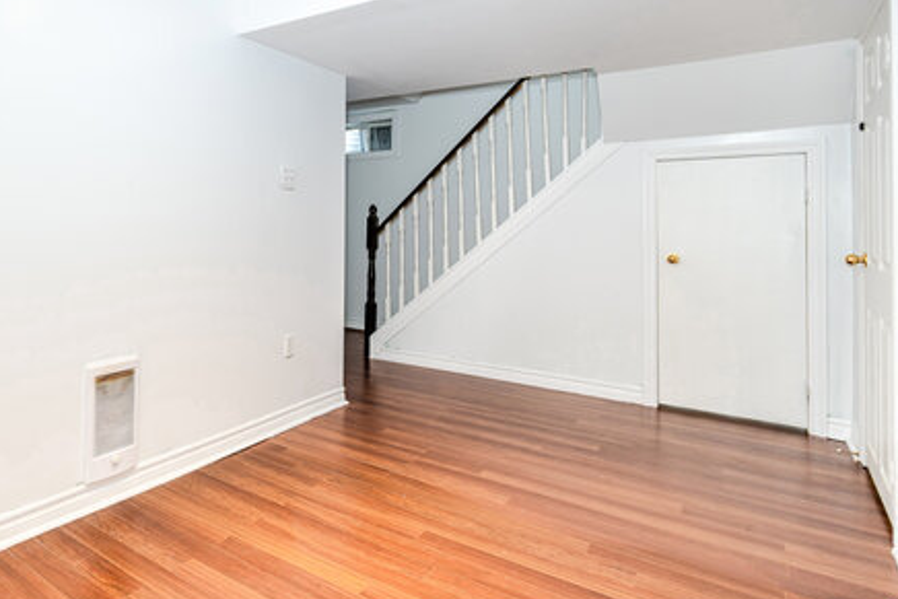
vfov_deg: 56.9
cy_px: 242
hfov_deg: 75.8
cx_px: 290
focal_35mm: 22
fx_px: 549
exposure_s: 1/3
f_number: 7.1
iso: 50
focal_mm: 10
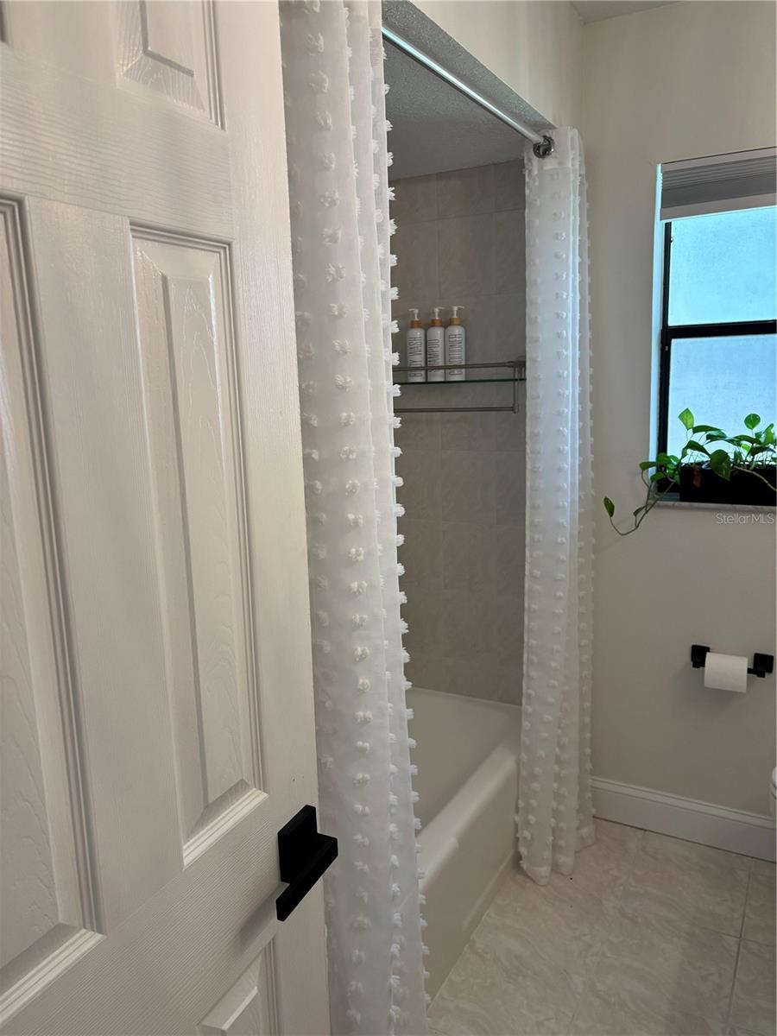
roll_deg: +1.2
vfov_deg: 67.3
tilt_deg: -10.3
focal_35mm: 26
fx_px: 778
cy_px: 518
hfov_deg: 53.1
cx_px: 388
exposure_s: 1/120
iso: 125
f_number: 1.6
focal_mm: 5.96
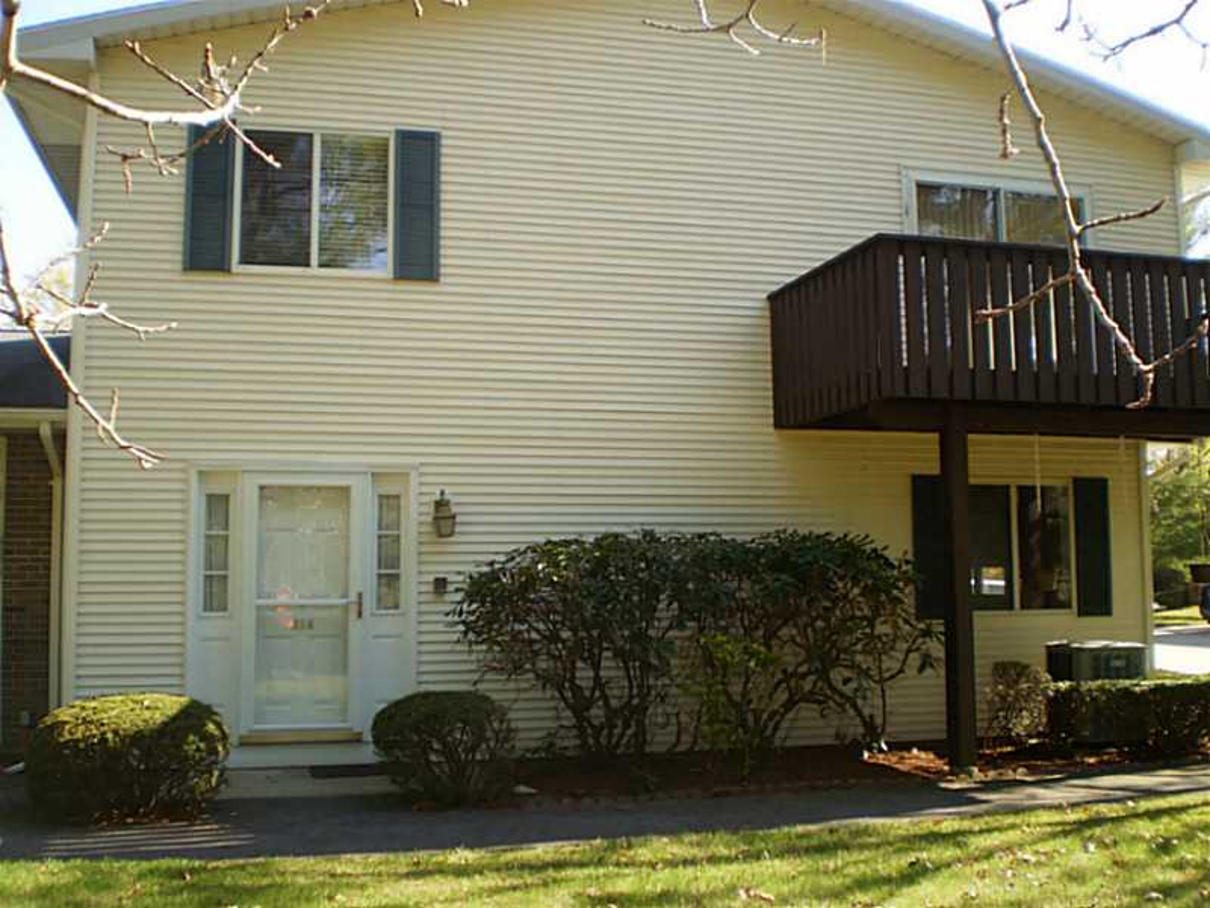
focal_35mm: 36
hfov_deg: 51.4
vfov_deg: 39.7
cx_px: 605
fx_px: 1258
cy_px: 454
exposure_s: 1/200
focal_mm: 6.3
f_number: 3.1
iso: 64
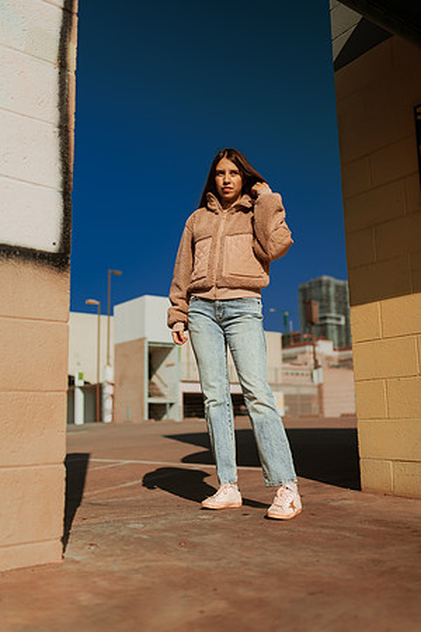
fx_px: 614
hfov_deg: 37.9
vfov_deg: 54.4
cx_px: 210
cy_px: 316
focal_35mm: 35
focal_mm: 35
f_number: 1.8
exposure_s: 1/8000
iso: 50
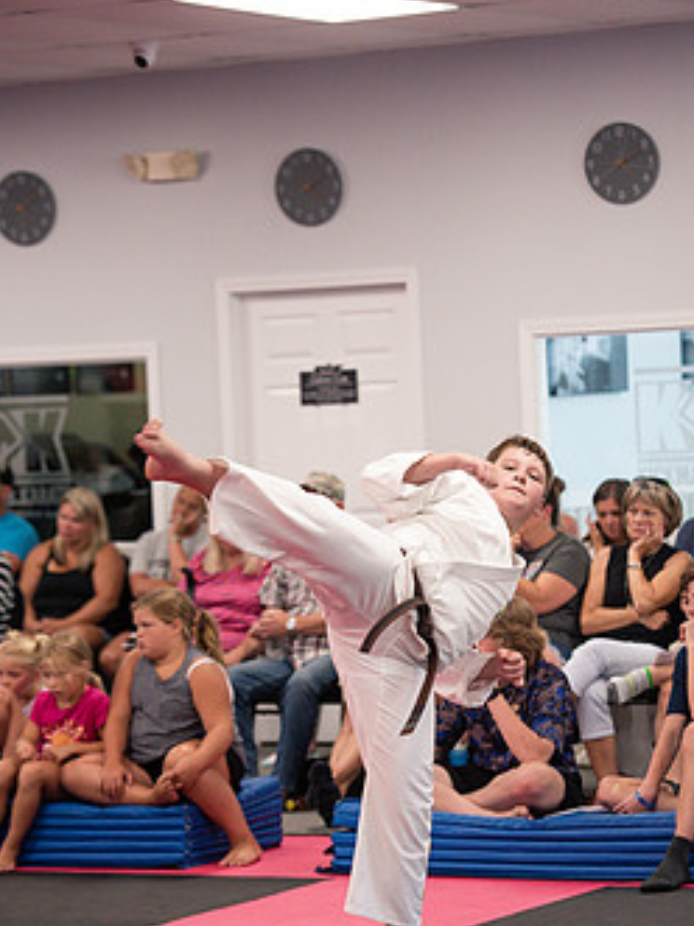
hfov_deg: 10.3
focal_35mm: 144
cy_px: 546
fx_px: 3852
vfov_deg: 13.7
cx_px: 392
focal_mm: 110
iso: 1600
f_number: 2.8
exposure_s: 1/400
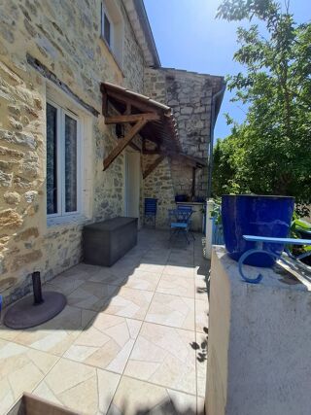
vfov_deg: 106.2
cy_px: 208
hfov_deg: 89.9
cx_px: 156
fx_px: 156
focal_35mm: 13
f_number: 2.2
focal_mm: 1.42
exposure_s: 1/2500
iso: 40
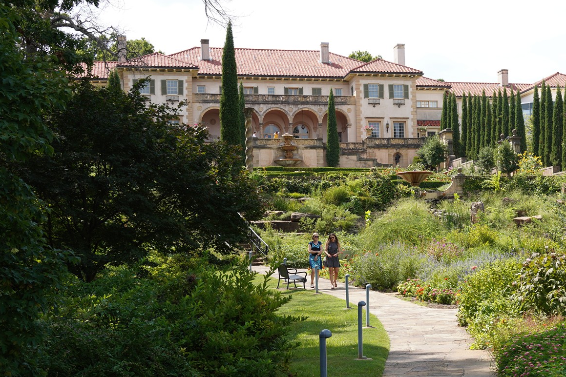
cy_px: 230
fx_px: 1085
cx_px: 476
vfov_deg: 19.7
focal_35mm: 69
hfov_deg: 28.4
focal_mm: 40
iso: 100
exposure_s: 1/100
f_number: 9
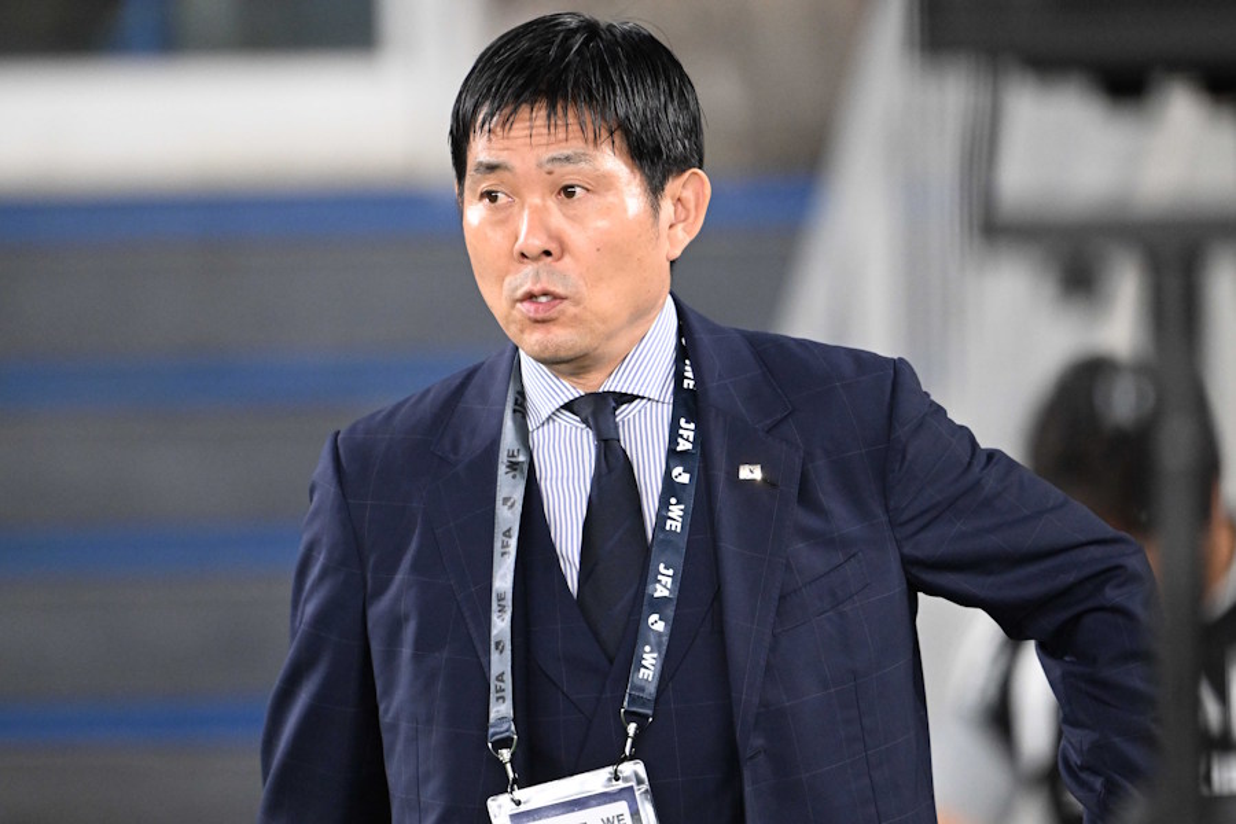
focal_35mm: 560
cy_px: 412
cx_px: 618
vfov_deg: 2.5
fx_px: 19225
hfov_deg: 3.7
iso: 5000
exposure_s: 1/800
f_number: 4
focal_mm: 560
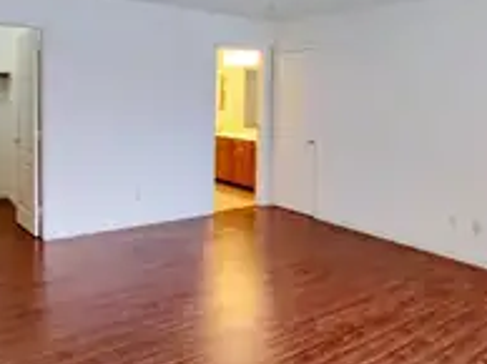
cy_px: 126
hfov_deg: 55.0
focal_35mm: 33
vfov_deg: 42.4
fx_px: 464
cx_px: 294
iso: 152
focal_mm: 2.13
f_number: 2.2
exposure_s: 1/40
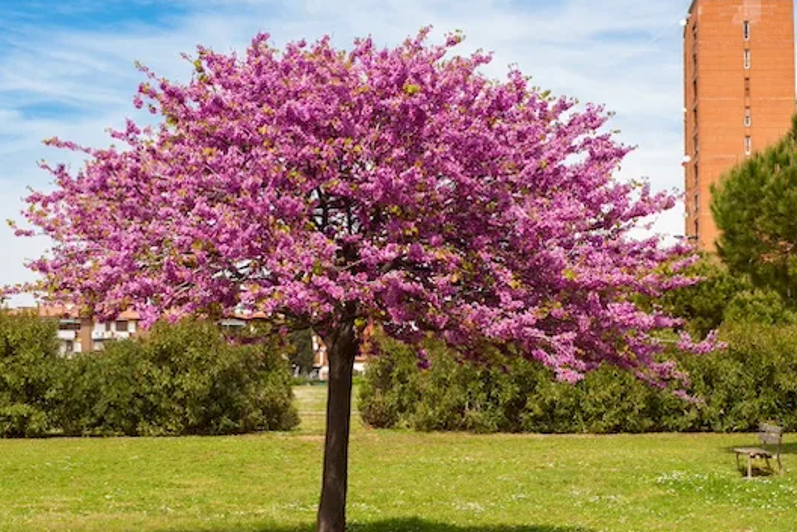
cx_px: 402
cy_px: 284
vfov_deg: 19.2
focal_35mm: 71
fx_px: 1572
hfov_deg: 28.5
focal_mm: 50
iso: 100
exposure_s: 1/100
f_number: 11
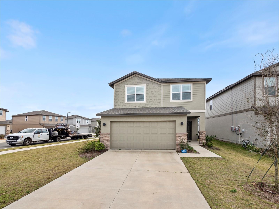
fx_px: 113
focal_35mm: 14
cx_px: 140
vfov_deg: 85.7
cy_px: 104
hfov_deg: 102.1
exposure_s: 1/320
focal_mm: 7
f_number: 7.1
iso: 200
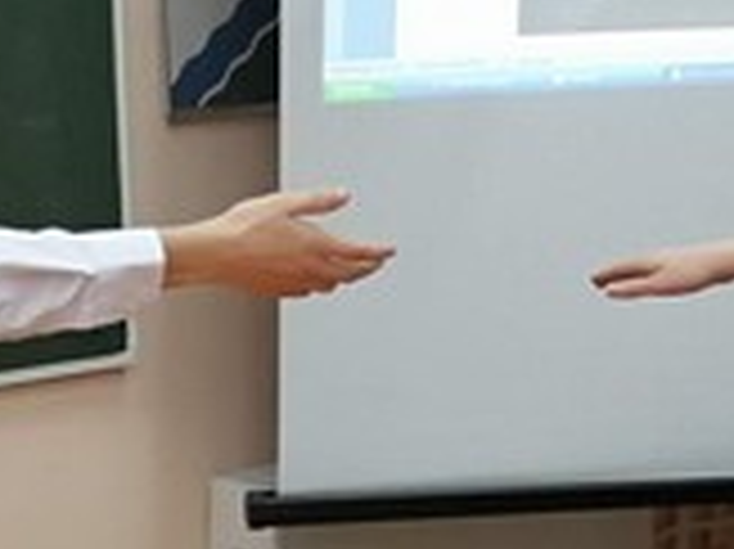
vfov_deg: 13.9
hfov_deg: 18.5
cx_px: 468
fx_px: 2246
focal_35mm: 106
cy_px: 378
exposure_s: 1/100
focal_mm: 3.96
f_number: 1.8
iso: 320
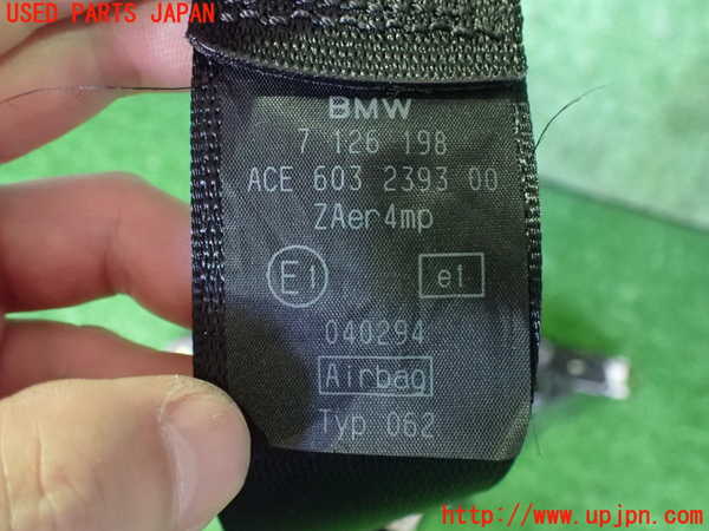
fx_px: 614
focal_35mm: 30
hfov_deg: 60.0
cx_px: 354
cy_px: 266
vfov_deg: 46.8
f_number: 2.3
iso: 1600
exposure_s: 1/30
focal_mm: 5.4
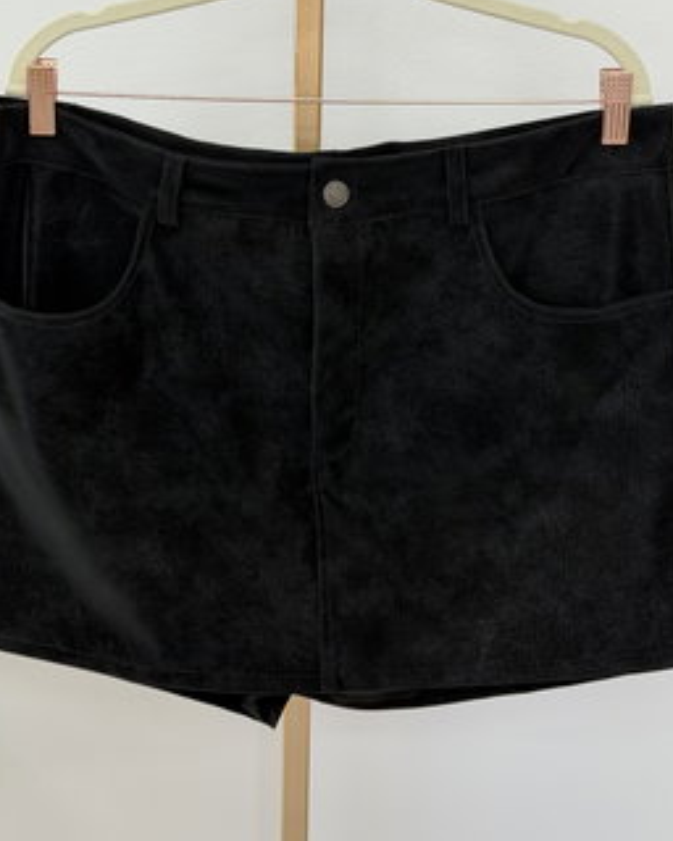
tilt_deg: -10.8
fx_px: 1942
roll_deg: -0.9
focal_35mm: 78
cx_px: 305
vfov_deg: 24.3
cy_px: 290
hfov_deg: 19.7
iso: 125
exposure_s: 1/50
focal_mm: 6.76
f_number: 1.78
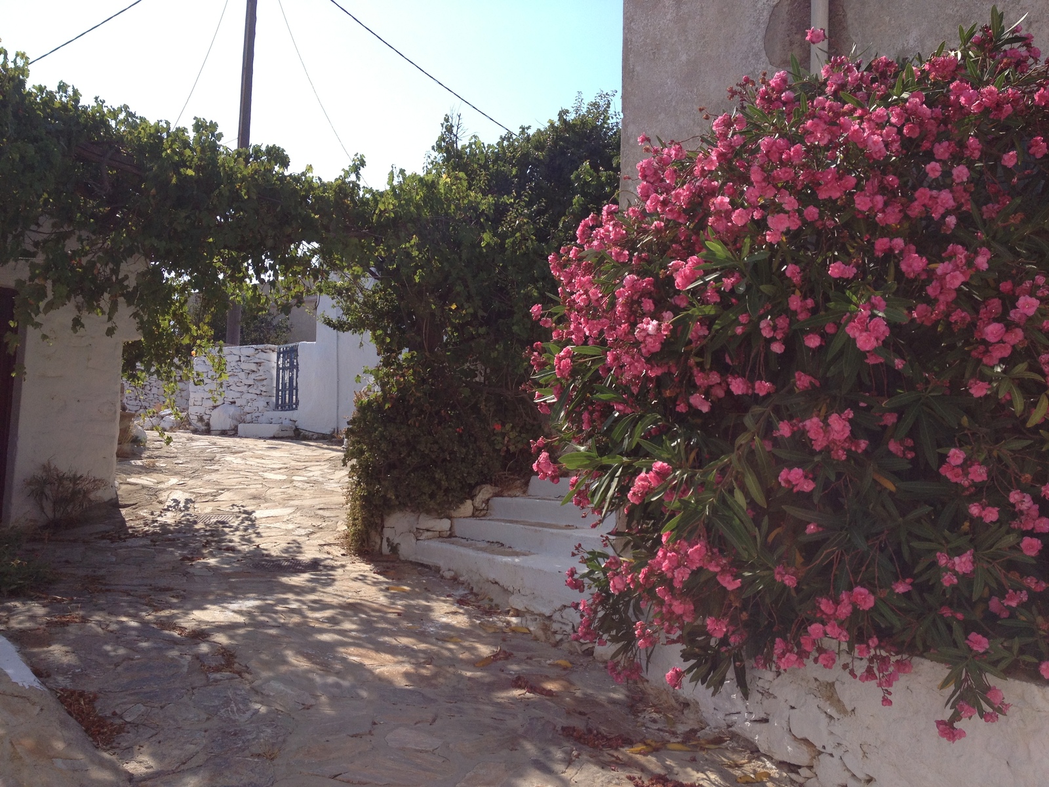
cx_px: 524
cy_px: 394
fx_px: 1061
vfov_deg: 40.7
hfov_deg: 52.6
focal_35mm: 35
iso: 50
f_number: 2.4
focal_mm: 4.28
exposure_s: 1/1842
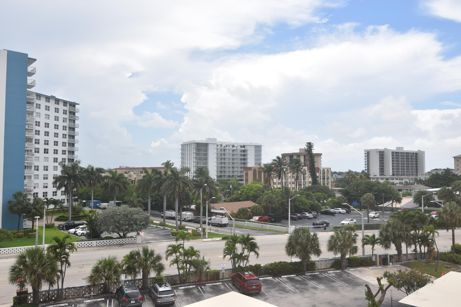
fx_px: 365
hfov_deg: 64.6
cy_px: 154
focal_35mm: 28
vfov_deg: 45.7
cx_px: 230
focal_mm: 19
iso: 100
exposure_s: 1/200
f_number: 11
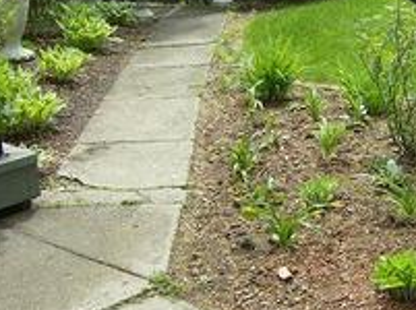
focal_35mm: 79
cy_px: 112
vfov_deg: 18.6
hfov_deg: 23.7
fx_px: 948
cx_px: 412
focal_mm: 6
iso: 100
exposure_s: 1/258
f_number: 4.7
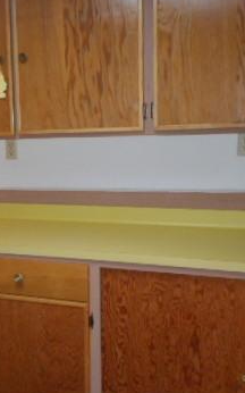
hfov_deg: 25.8
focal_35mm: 49
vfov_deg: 41.0
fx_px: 524
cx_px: 47
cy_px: 227
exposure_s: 1/25
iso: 280
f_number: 3.7
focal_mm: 4.5
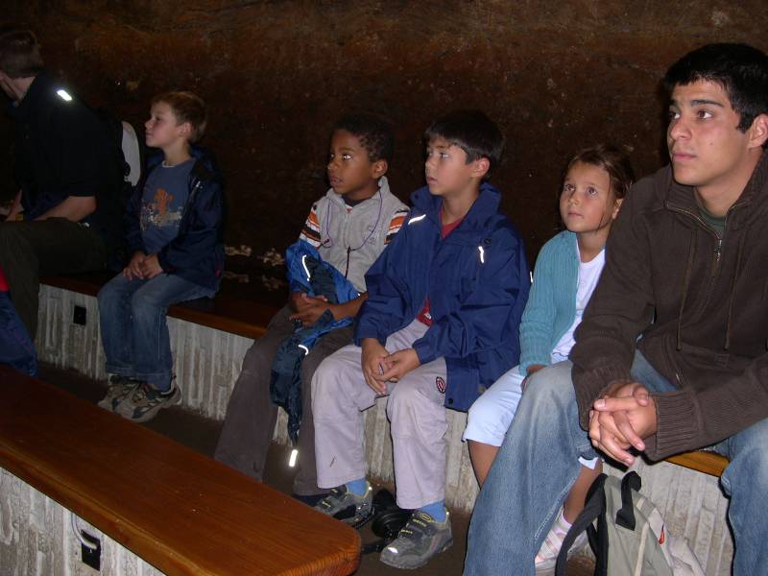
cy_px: 288
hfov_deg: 49.0
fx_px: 843
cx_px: 384
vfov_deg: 37.7
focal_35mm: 38
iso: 107
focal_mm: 8
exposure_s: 1/60
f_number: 2.8
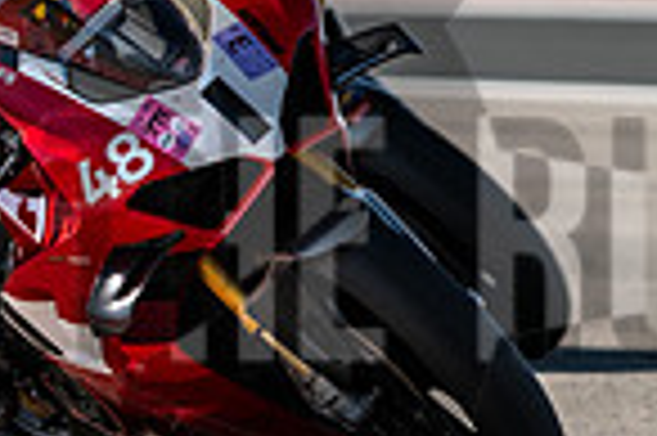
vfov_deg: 1.2
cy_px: 245
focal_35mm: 1191
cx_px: 94
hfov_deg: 1.7
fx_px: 21711
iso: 250
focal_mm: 200
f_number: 2
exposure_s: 1/2500
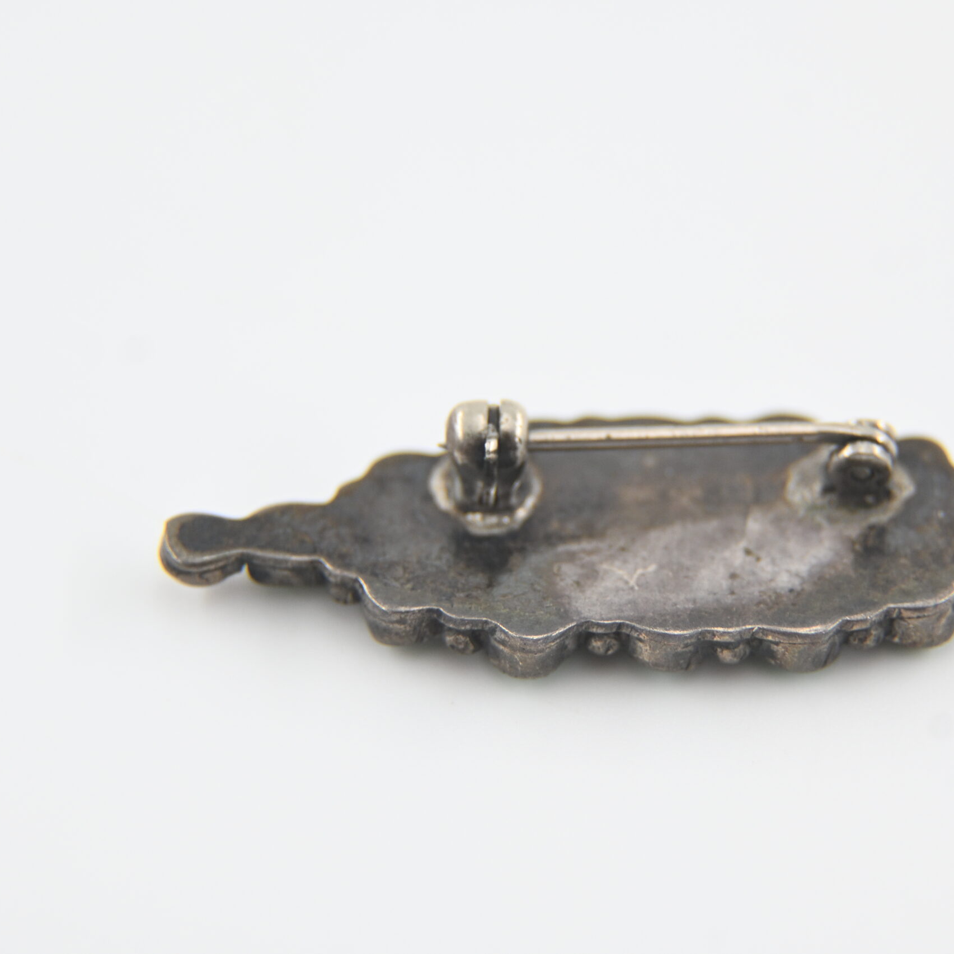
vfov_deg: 13.0
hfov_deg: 13.0
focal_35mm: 134
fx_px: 4178
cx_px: 556
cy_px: 477
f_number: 4
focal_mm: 70
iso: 400
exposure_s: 1/320
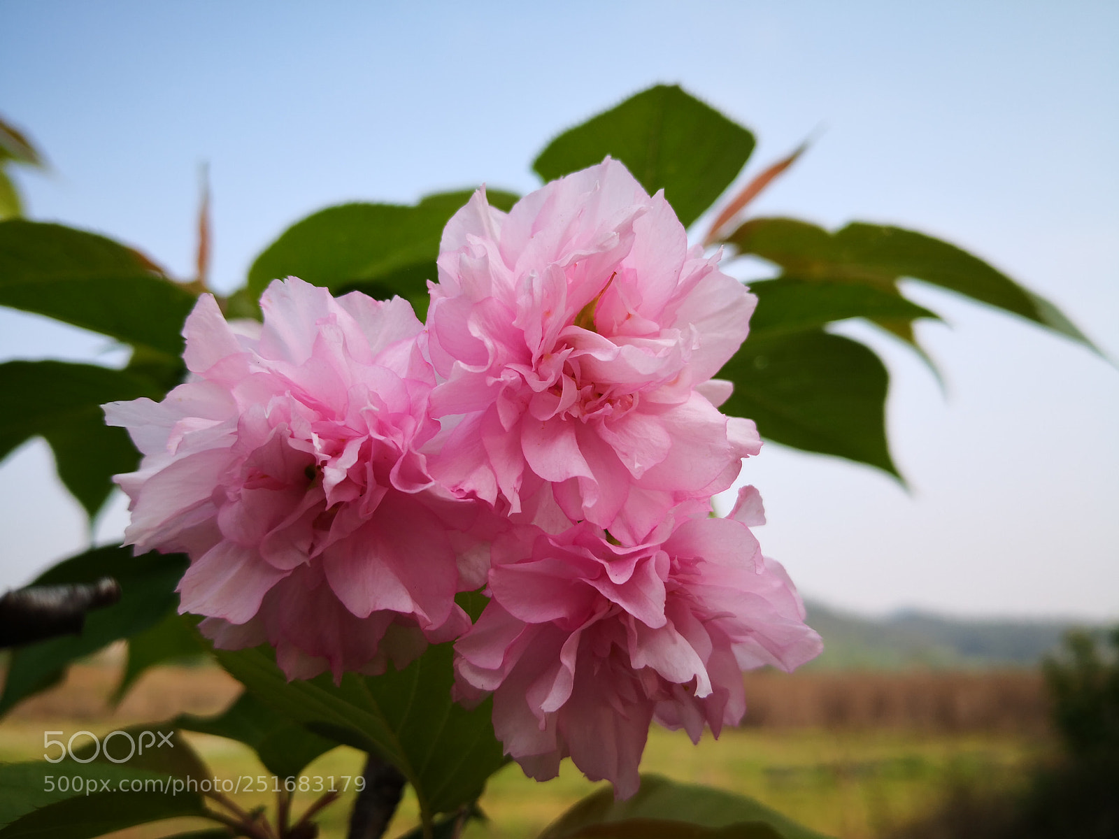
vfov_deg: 51.4
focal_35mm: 27
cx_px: 560
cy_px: 420
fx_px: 873
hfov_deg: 65.3
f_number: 1.6
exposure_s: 1/982
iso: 50
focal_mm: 3.95
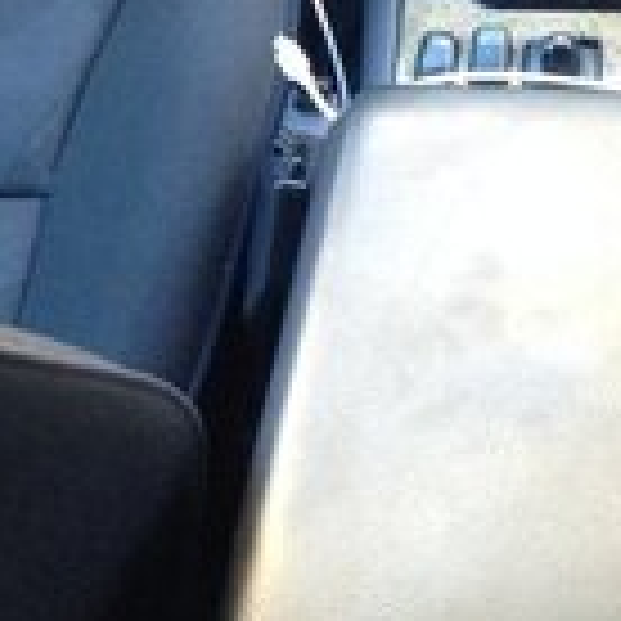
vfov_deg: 14.6
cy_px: -482
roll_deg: +4.4
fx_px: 2131
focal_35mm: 105
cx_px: 387
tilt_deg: -23.2
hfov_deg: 16.6
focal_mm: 4.12
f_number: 2.4
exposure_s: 1/20
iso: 125
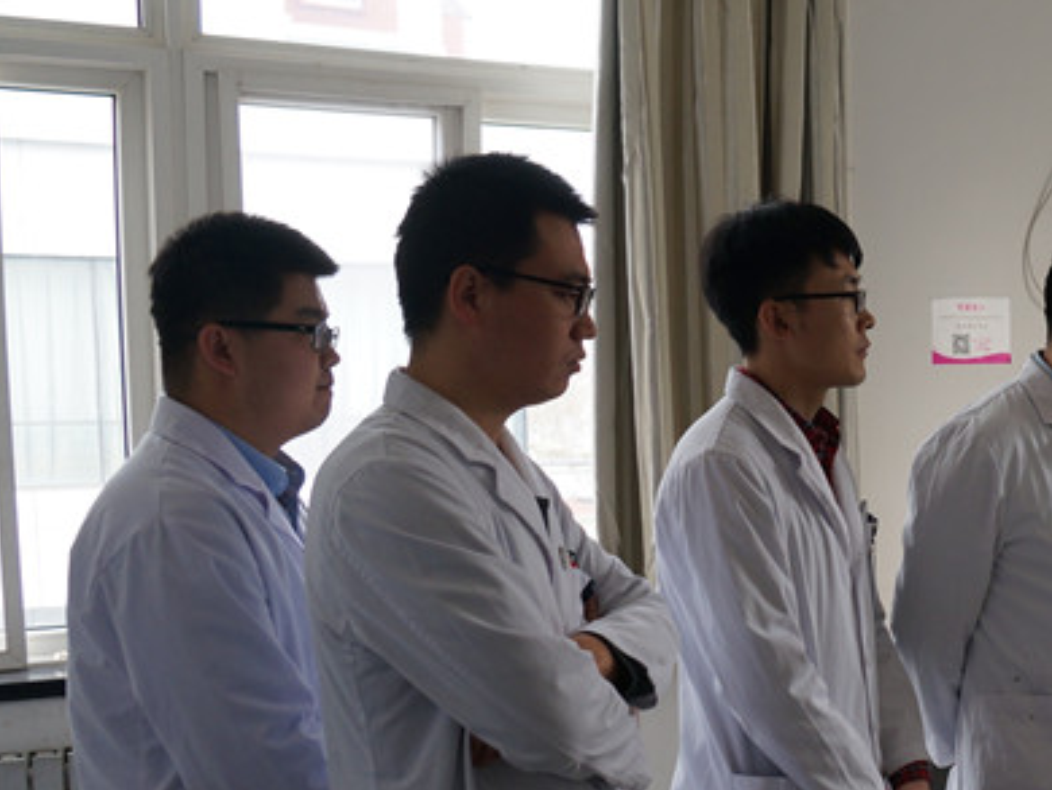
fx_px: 1794
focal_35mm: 59
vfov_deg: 24.7
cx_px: 1064
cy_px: 522
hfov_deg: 30.3
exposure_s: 1/60
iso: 160
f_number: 4
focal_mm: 16
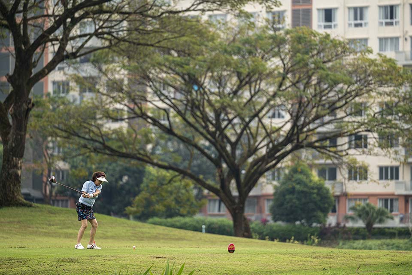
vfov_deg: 6.9
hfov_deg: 10.3
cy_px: 138
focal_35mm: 200
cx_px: 206
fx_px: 2289
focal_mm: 200
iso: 250
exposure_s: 1/2000
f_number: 2.8
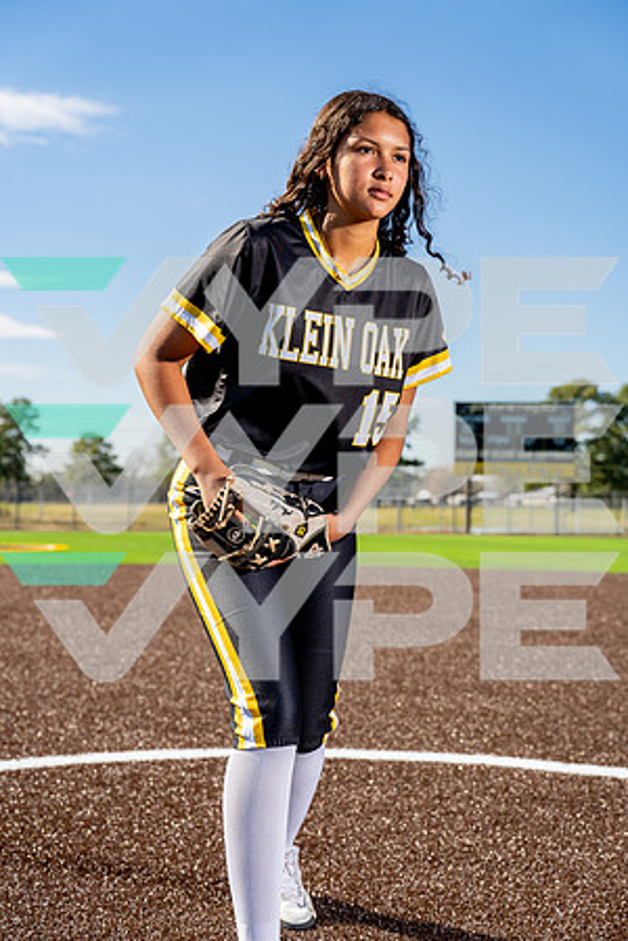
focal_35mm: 49
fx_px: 1282
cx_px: 314
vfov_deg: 40.3
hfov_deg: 27.5
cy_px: 470
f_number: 4
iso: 100
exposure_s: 1/1000
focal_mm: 49
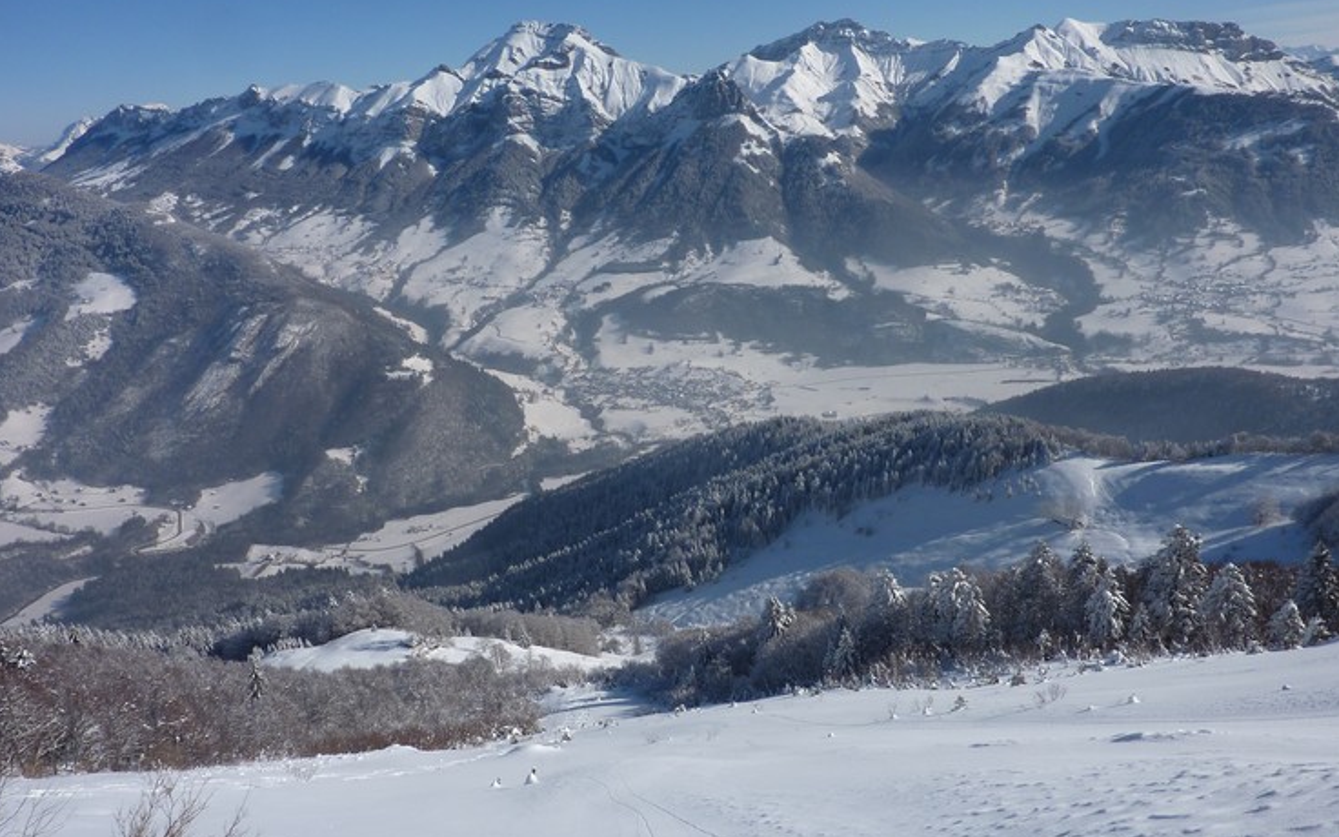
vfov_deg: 46.0
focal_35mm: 27
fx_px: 985
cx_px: 675
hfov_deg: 68.4
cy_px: 399
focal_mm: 4.1
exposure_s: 1/640
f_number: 5.6
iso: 80
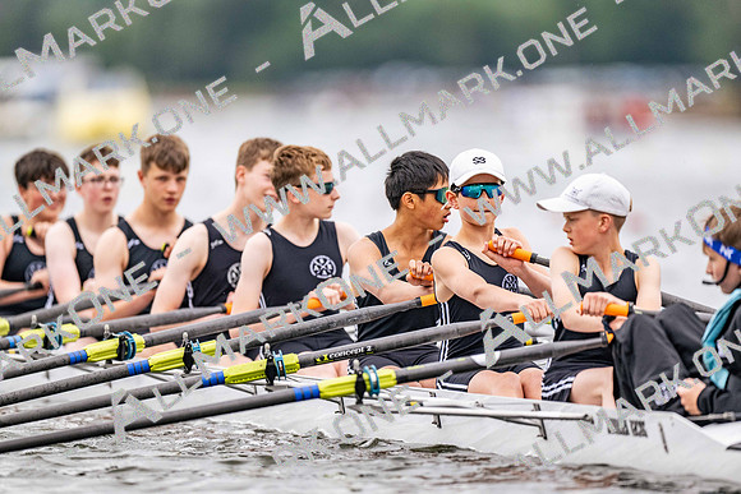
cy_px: 247
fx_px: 12352
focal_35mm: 600
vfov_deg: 2.3
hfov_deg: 3.4
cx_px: 370
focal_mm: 600
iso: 1250
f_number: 4
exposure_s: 1/2500
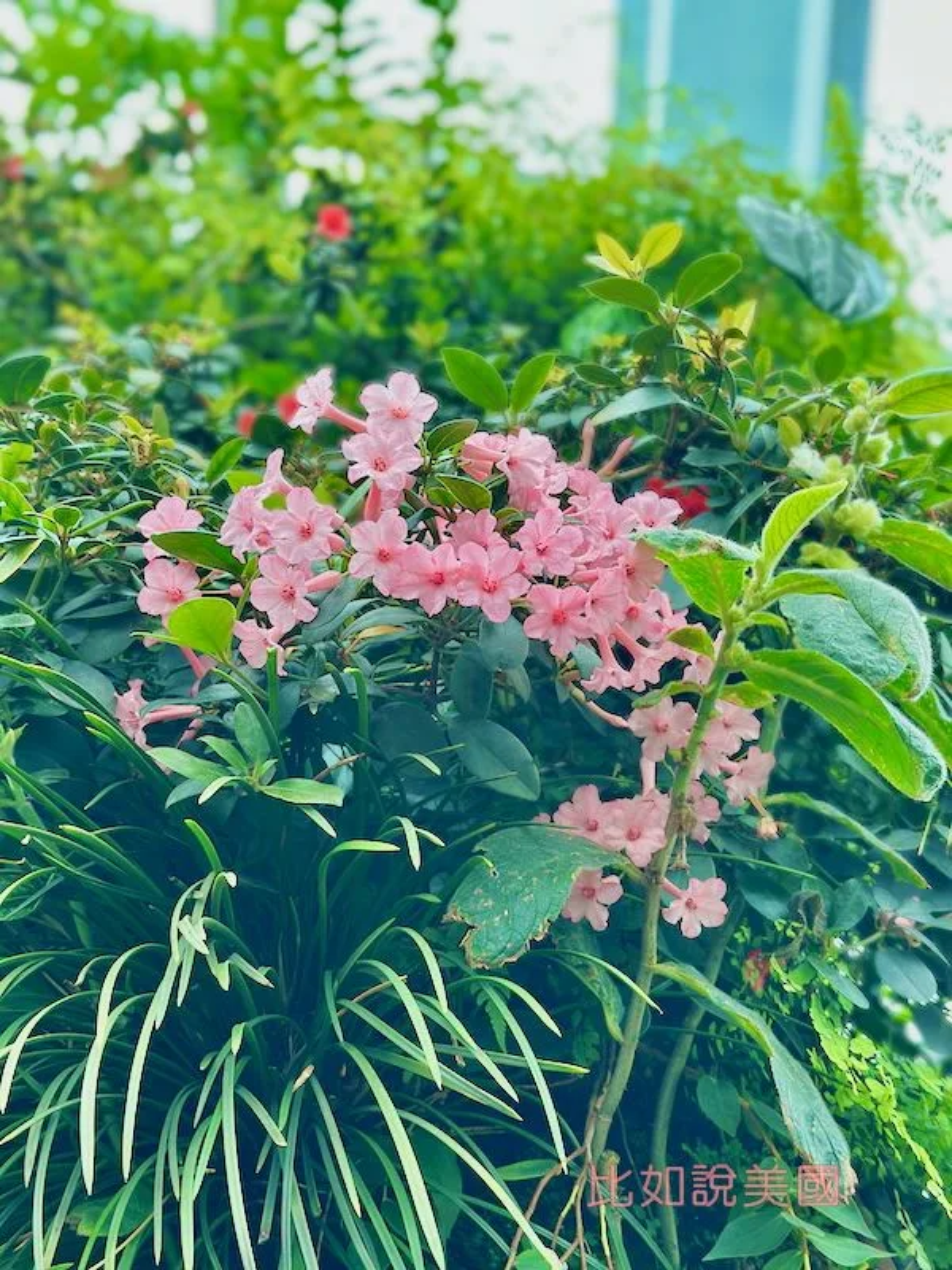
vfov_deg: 39.7
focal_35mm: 48
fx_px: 1760
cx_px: 476
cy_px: 635
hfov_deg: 30.3
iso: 64
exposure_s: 1/121
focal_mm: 6.86
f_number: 1.78
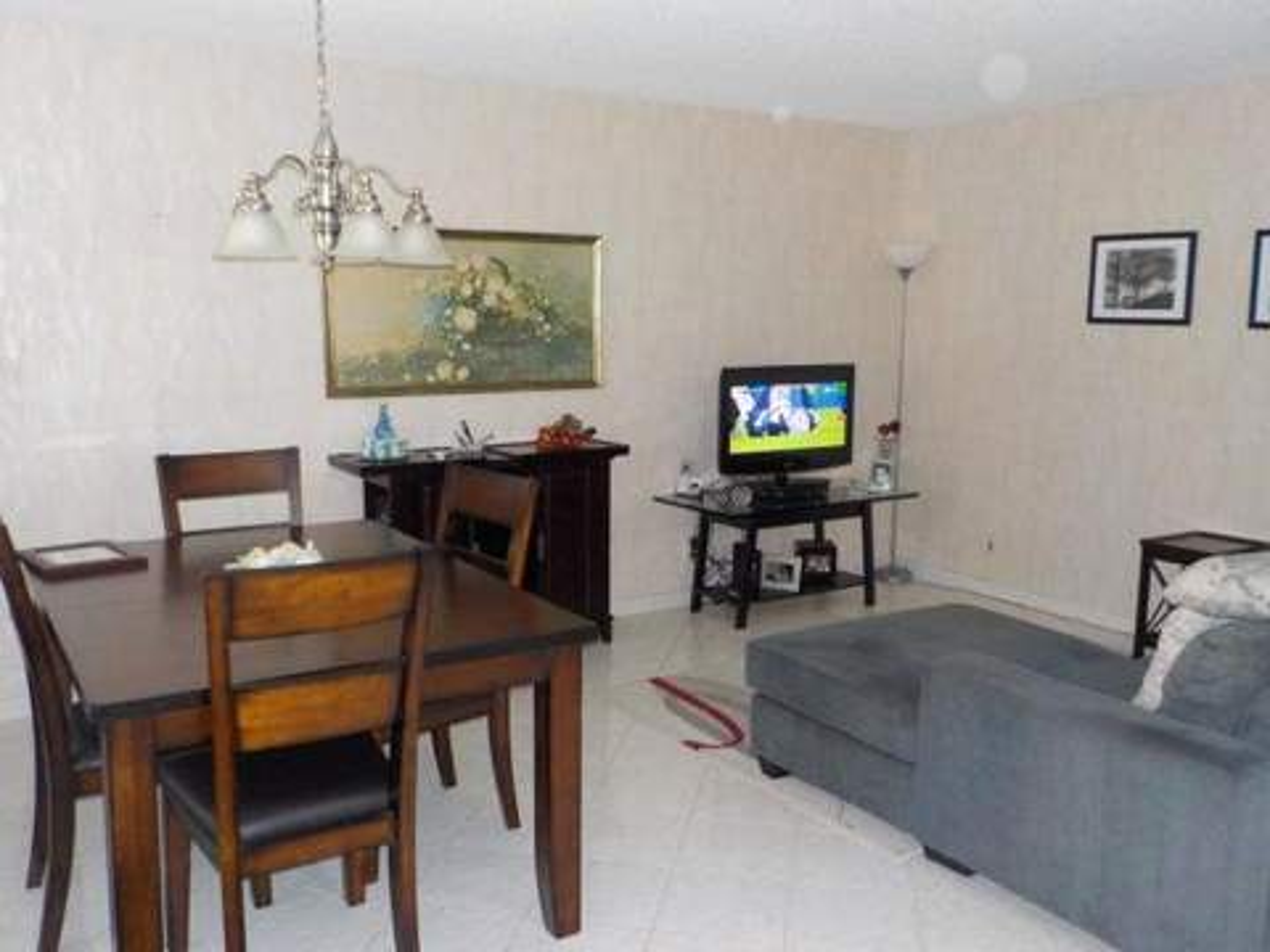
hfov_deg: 60.0
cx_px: 635
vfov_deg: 46.8
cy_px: 476
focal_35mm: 30
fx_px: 1101
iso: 450
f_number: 3.3
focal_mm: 4.1
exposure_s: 1/30
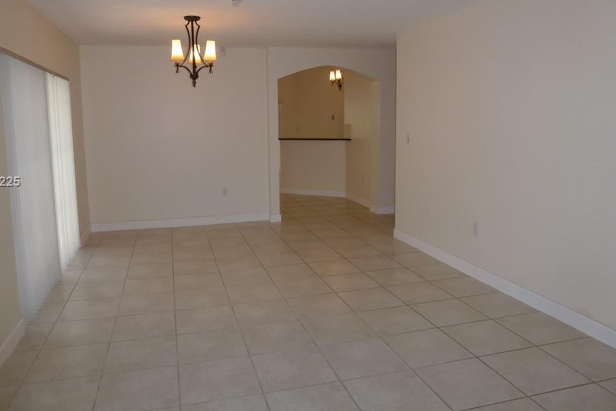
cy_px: 182
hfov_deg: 67.3
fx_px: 462
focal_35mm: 27
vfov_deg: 47.8
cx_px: 286
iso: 125
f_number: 3.3
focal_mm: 4.3
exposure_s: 1/60
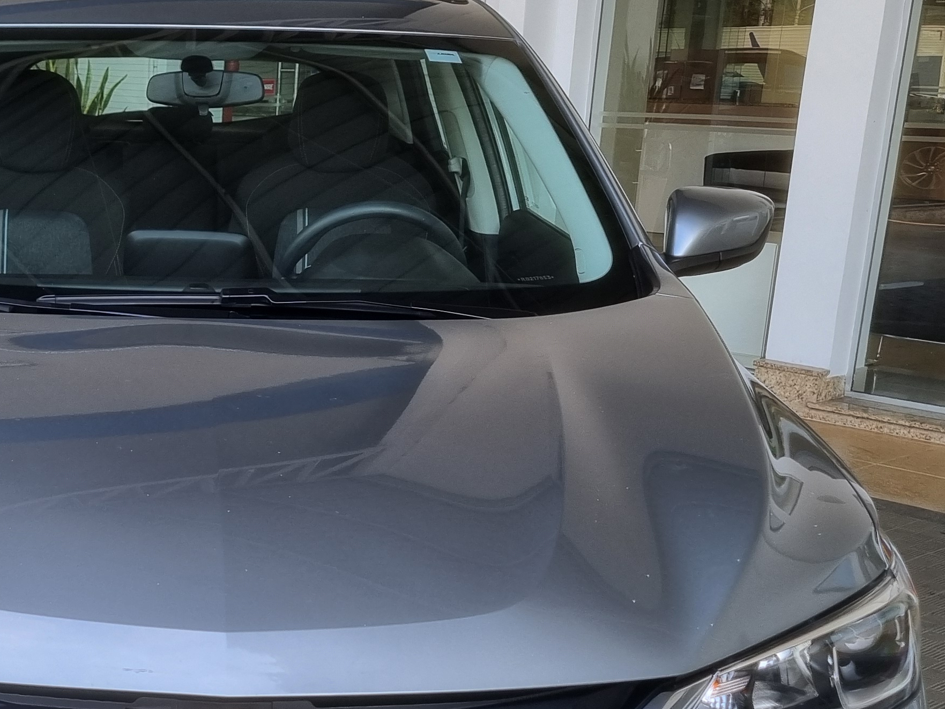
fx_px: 1611
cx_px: 96
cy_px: 521
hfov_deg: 31.2
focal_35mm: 59
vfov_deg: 24.6
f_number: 1.8
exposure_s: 1/207
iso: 50
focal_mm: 5.4
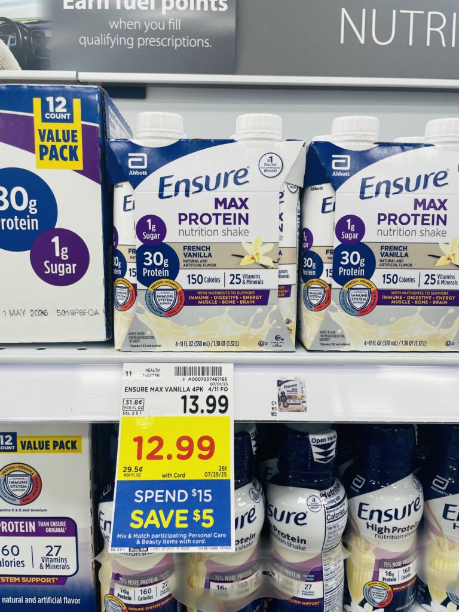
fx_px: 460
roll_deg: -0.5
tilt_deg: -10.5
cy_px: 306
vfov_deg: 67.3
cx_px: 230
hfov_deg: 53.1
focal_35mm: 26
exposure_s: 1/67
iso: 40
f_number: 1.6
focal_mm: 4.2
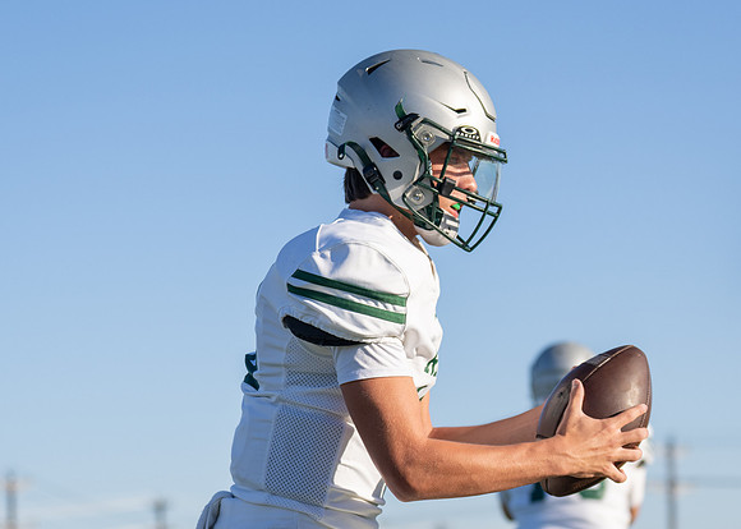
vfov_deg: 10.6
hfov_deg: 14.8
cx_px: 376
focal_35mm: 136
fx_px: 2853
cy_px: 327
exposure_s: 1/2500
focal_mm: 70
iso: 160
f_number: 2.8
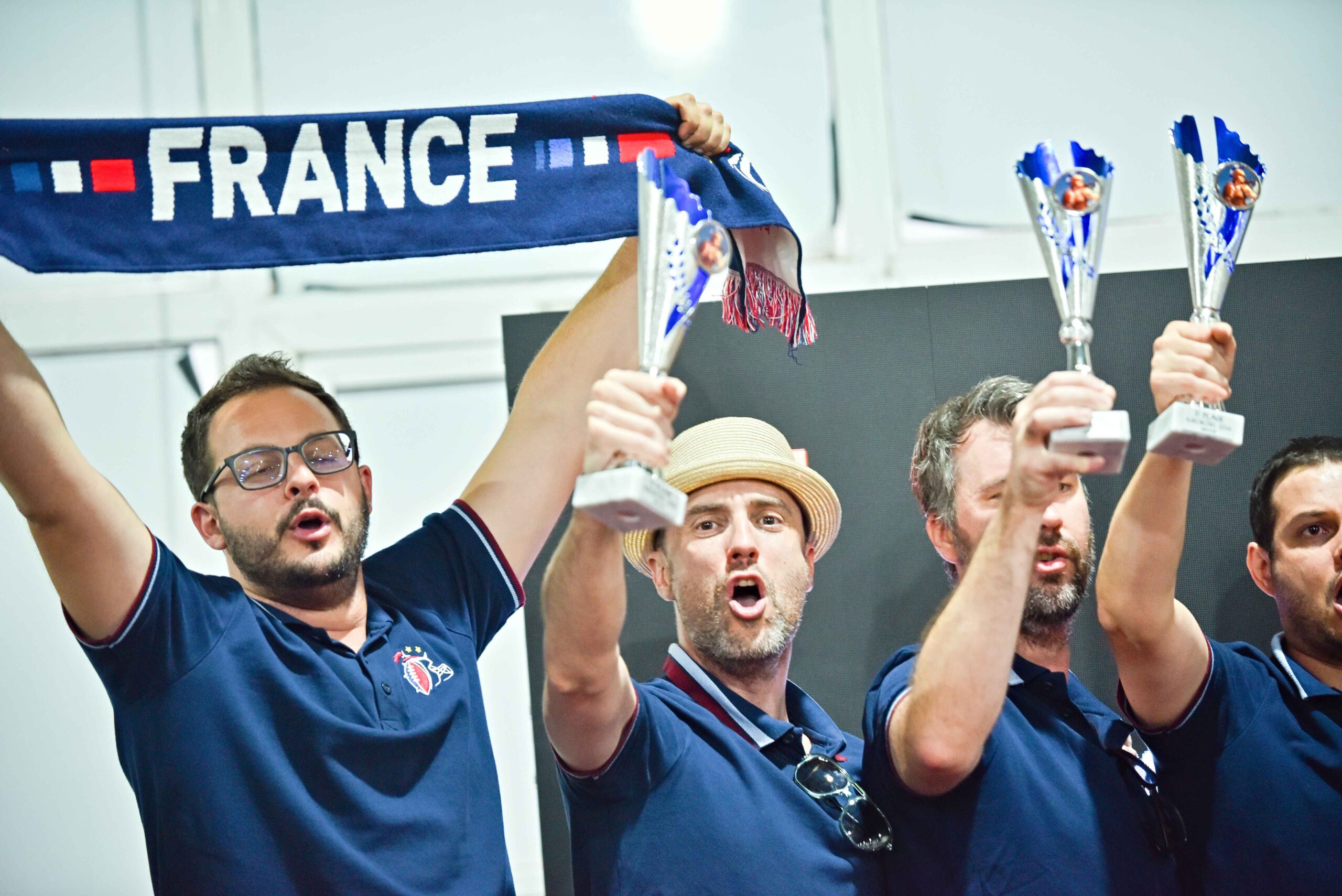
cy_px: 448
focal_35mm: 135
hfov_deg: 15.2
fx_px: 5034
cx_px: 671
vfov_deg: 10.2
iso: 1000
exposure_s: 1/160
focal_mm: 135
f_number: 8
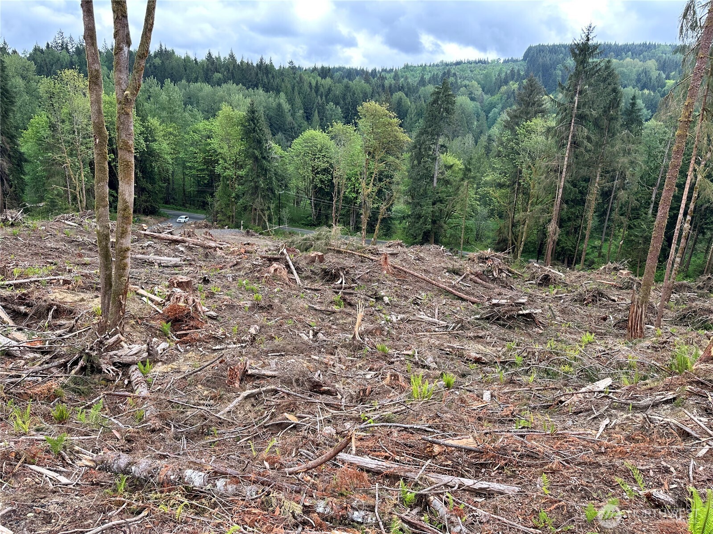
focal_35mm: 24
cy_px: 267
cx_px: 356
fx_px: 494
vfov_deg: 56.8
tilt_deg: -18.0
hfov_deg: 71.6
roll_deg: -2.9
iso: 80
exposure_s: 1/535
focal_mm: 6.86
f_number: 1.78
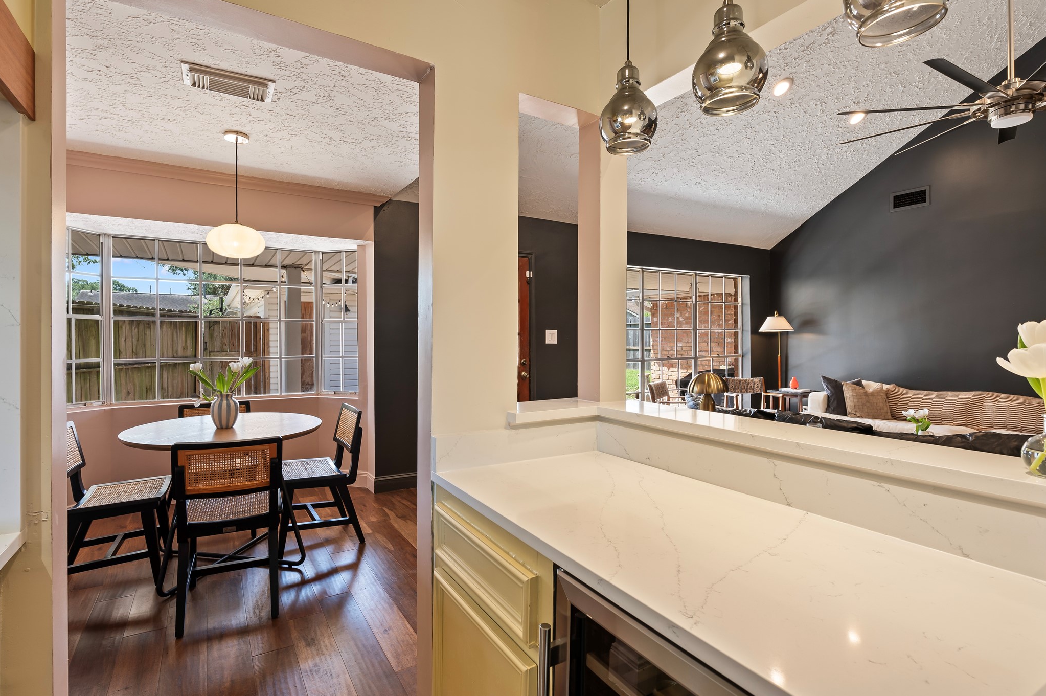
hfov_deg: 93.2
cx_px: 495
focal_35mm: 17
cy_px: 341
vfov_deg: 70.4
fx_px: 494
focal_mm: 16
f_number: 6.3
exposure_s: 1/4
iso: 125
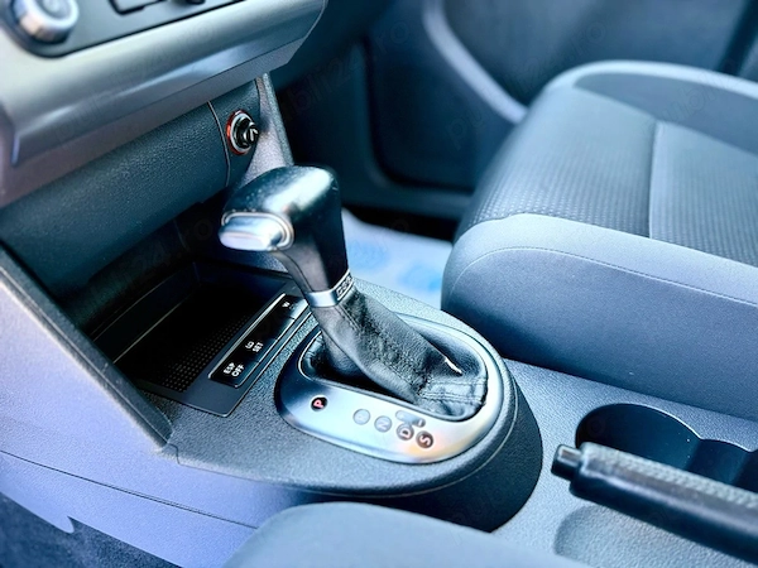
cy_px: 284
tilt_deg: -39.6
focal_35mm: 24
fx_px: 526
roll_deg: +0.2
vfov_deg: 56.8
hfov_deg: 71.6
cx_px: 379
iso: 320
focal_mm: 6.76
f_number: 1.78
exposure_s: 1/60
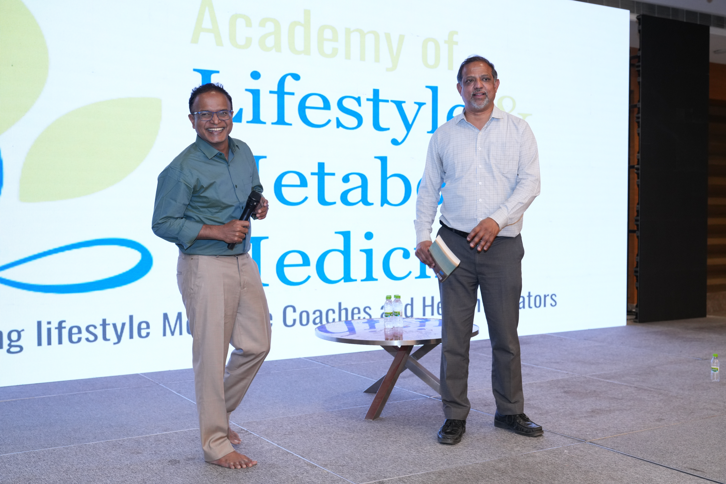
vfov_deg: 32.6
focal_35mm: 41
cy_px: 242
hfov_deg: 47.4
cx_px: 363
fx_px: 827
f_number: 4
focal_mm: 41
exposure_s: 1/125
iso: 1600
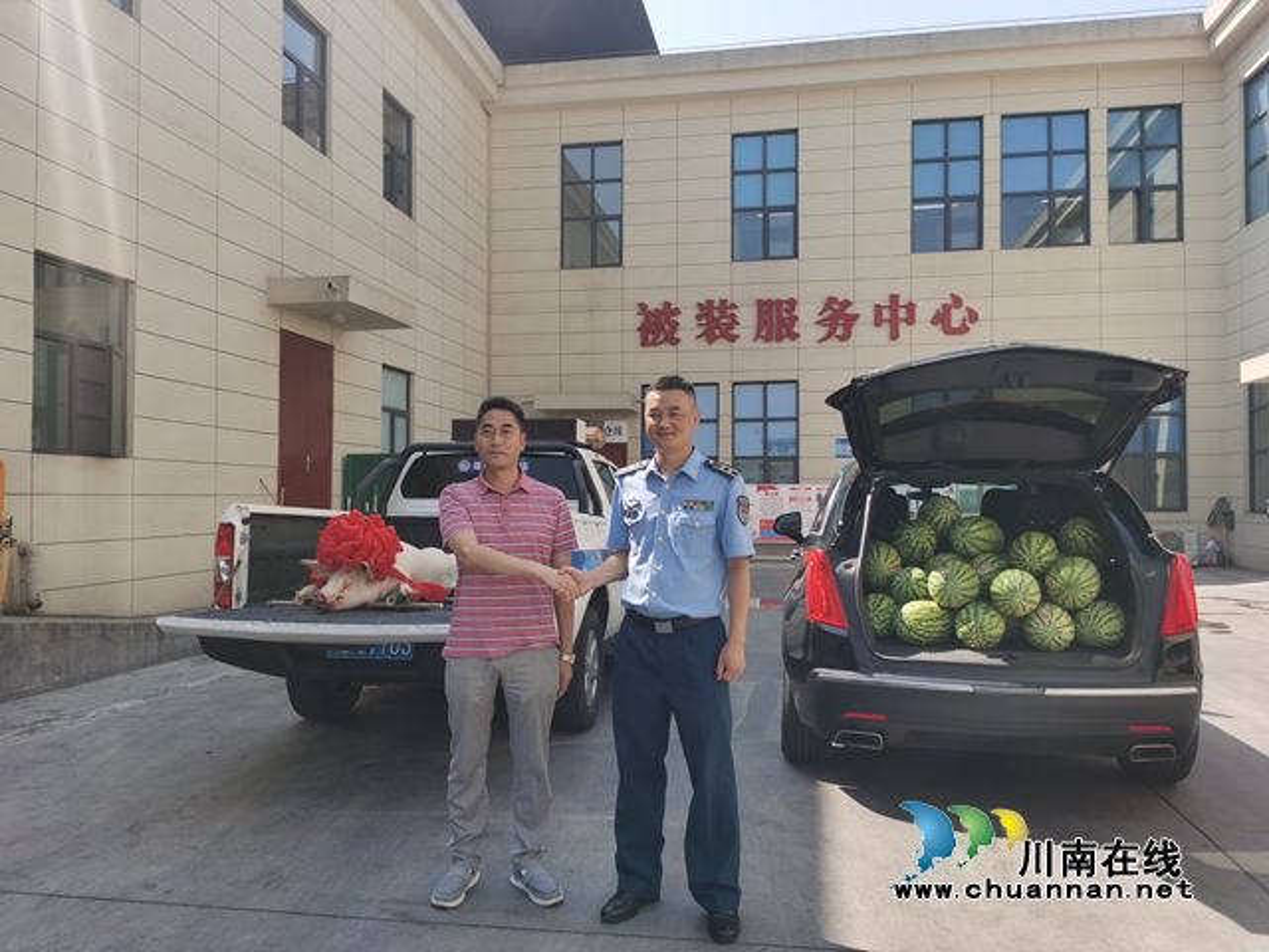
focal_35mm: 27
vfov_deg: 51.4
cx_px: 634
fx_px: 990
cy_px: 476
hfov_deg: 65.3
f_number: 1.6
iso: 50
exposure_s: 1/2222
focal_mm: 5.56
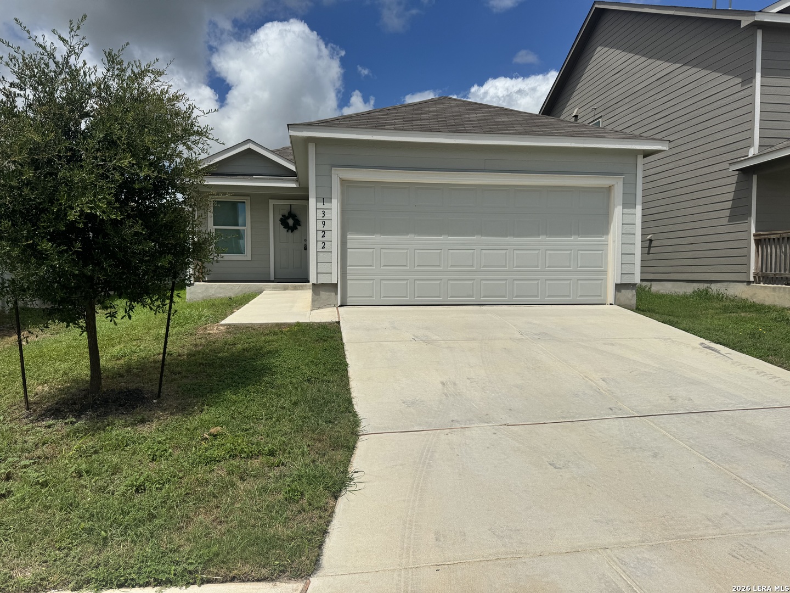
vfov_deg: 56.8
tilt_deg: -3.9
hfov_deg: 71.6
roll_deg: +0.1
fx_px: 548
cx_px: 395
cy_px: 296
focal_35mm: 24
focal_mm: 6.76
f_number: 1.78
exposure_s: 1/12346
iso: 80
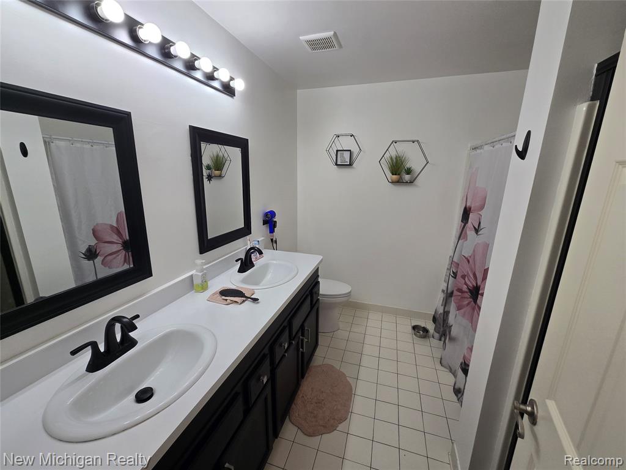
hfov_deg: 106.2
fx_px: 235
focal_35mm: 13
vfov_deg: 89.9
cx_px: 313
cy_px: 235
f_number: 2.2
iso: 50
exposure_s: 1/159
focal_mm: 2.2
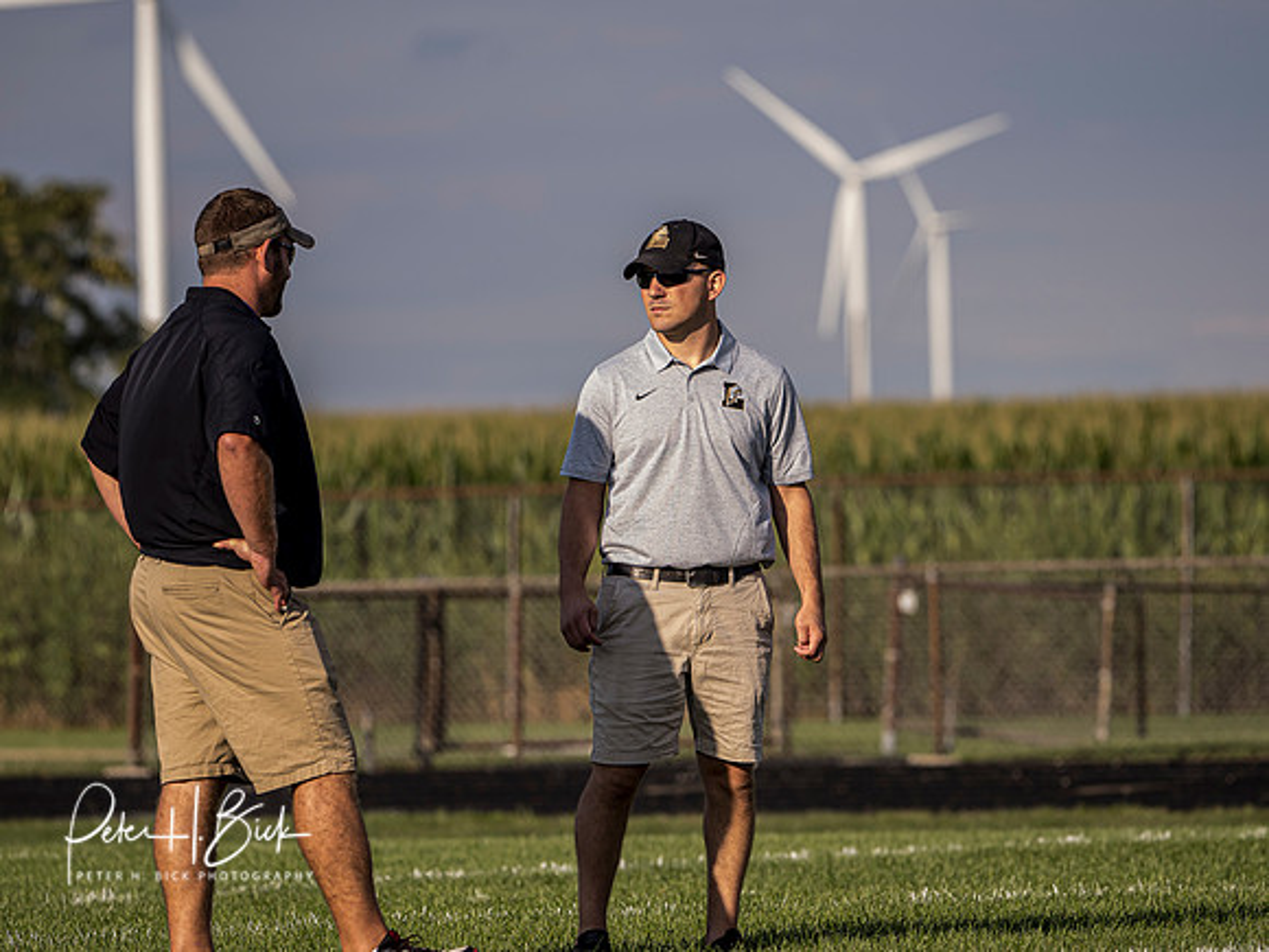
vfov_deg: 3.7
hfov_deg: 4.9
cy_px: 476
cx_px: 634
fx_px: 14700
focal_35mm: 401
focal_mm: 200
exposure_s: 1/1000
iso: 160
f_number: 4
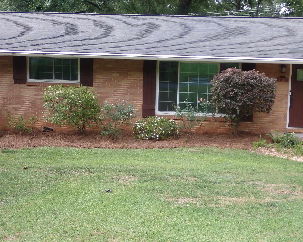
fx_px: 529
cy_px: 132
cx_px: 176
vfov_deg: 25.8
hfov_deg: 31.9
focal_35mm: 59
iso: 100
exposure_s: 1/125
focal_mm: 9.01
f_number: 3.2
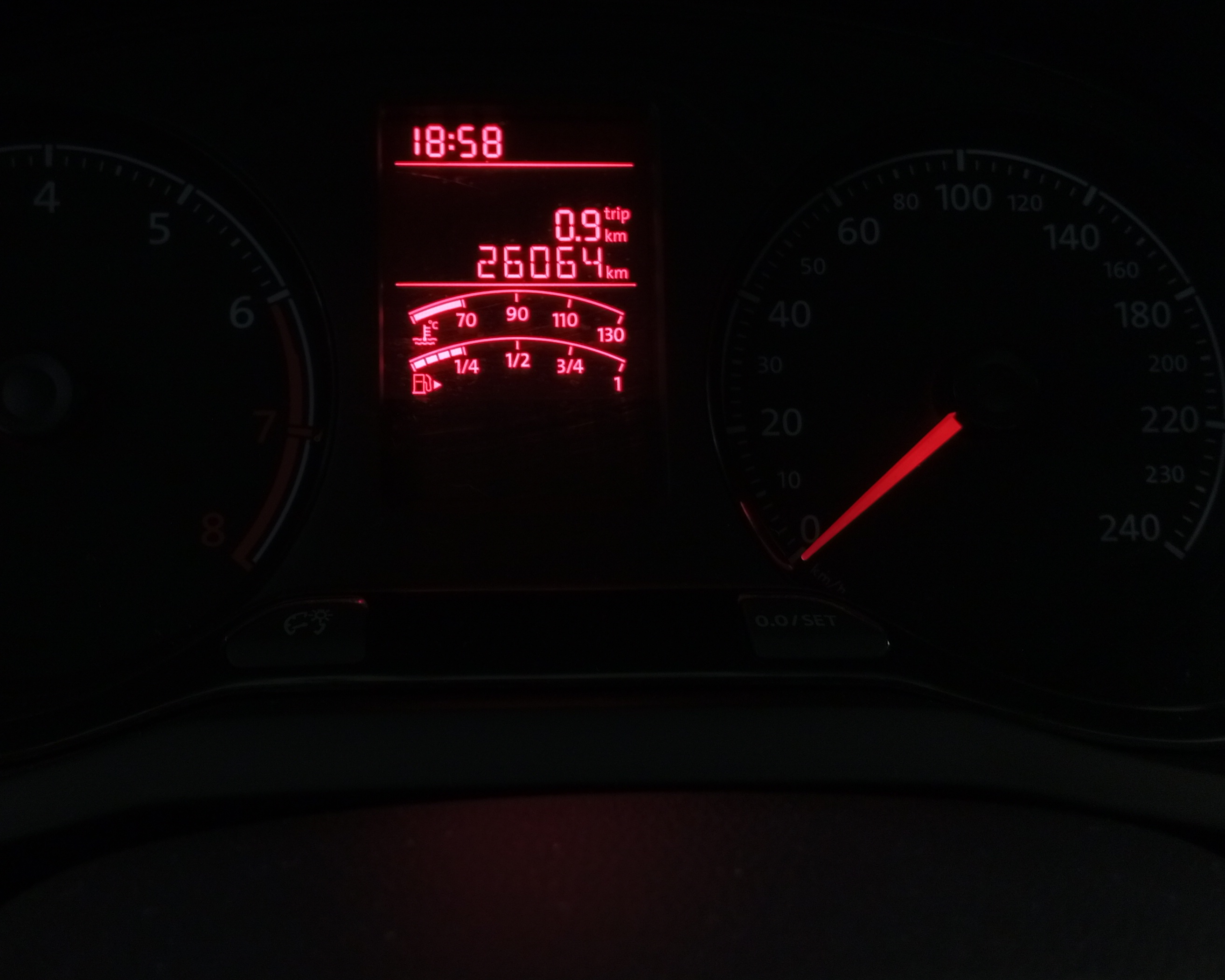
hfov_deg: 44.5
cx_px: 474
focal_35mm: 41
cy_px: 442
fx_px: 1487
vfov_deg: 36.5
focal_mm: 3.98
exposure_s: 1/30
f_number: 1.8
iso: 197
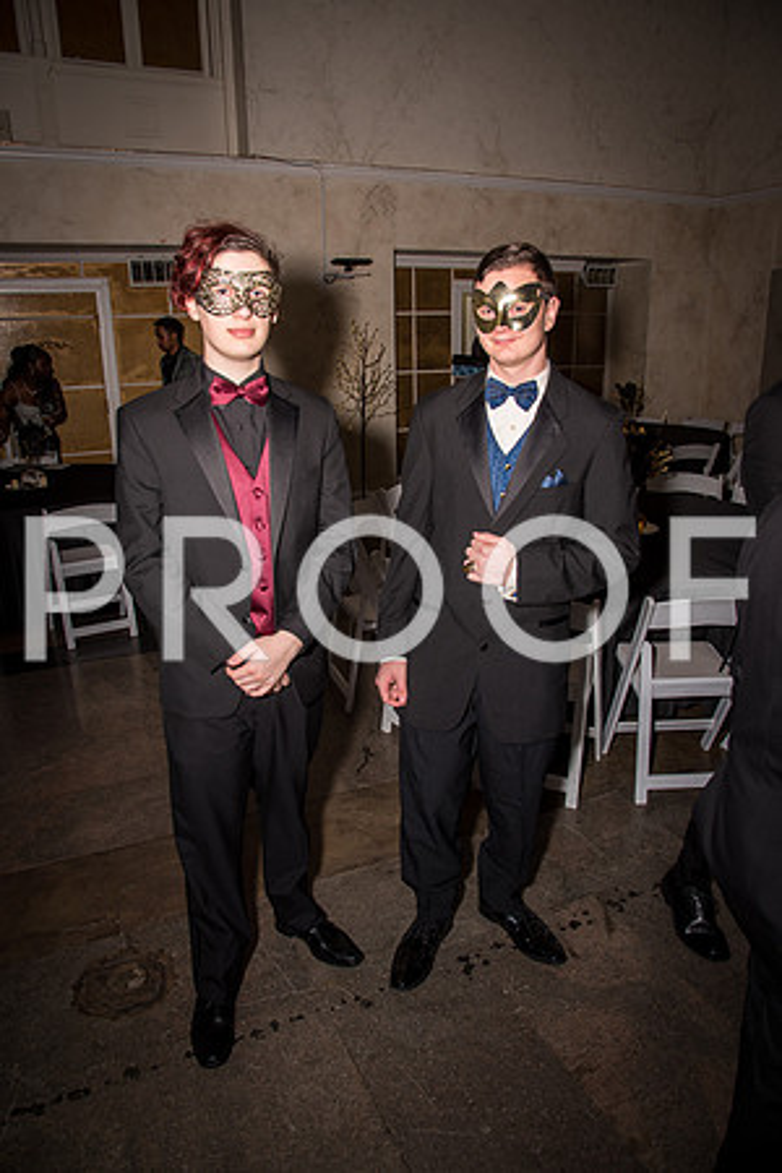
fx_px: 782
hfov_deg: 53.1
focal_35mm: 24
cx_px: 391
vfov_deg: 73.7
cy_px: 586
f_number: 7.1
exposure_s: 1/80
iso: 200
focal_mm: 24
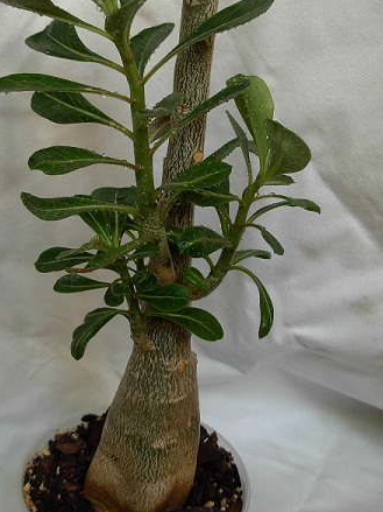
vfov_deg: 32.6
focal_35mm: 59
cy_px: 203
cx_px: 155
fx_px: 871
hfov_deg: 24.8
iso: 79
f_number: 3.1
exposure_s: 1/15.5
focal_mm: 7.5
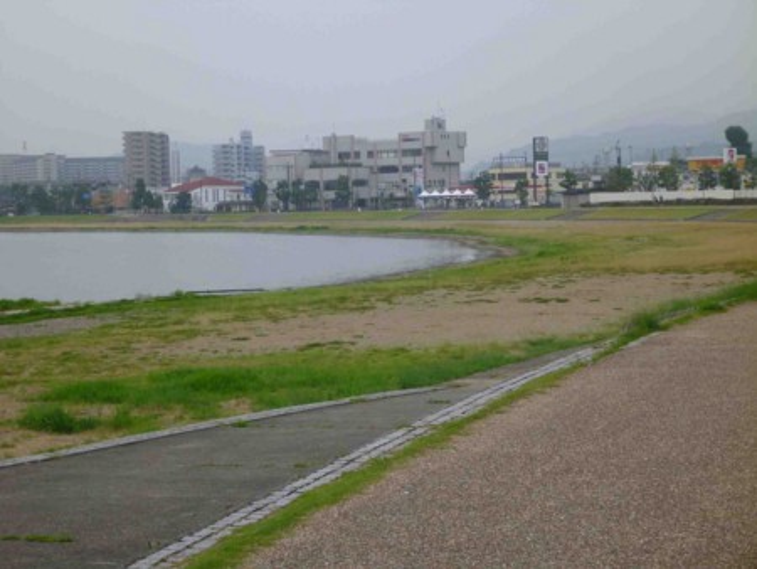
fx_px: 1882
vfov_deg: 17.2
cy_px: 284
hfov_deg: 22.7
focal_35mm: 86
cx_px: 378
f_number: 5.6
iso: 125
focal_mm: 15.3
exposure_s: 1/100
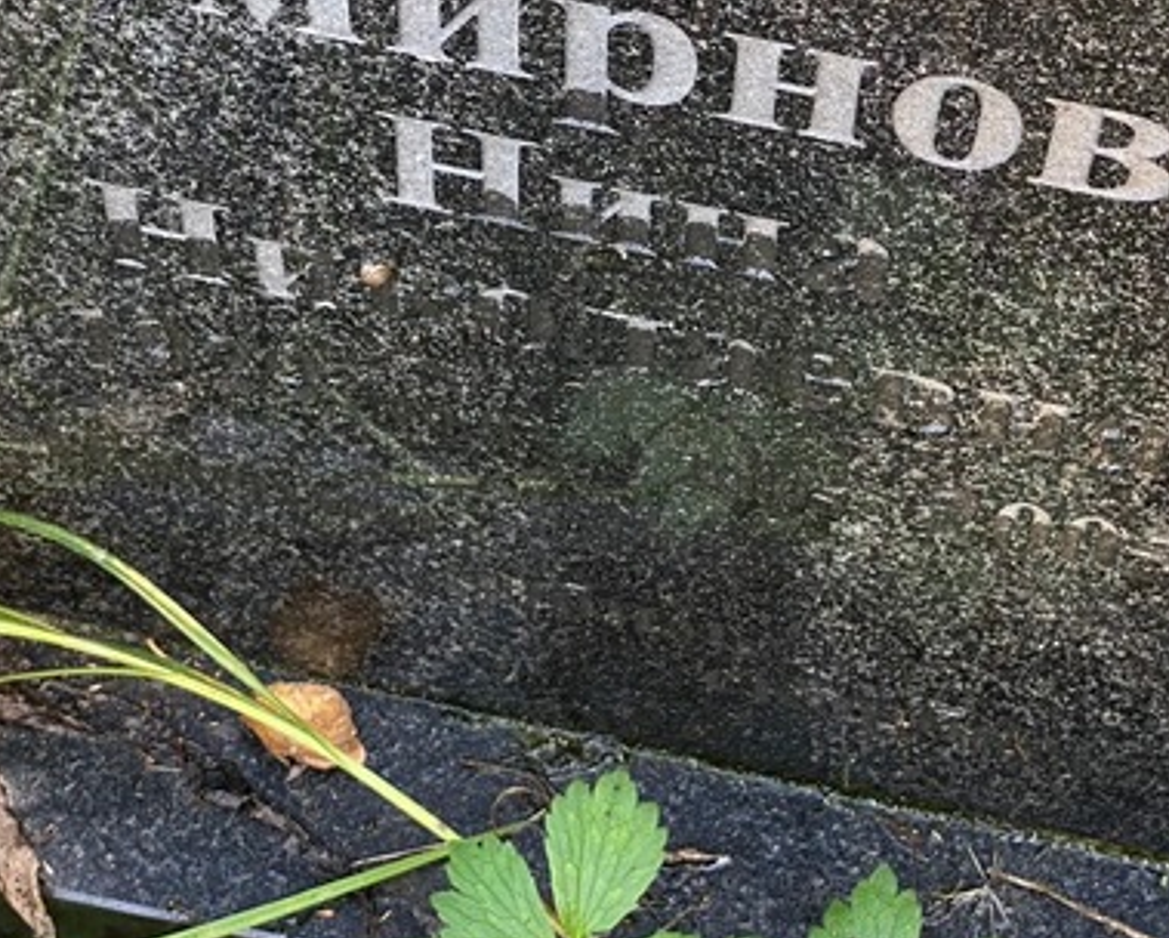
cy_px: 167
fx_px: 3706
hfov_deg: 17.9
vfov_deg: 14.3
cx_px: 774
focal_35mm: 107
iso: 50
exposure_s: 1/122
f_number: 2
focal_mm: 6
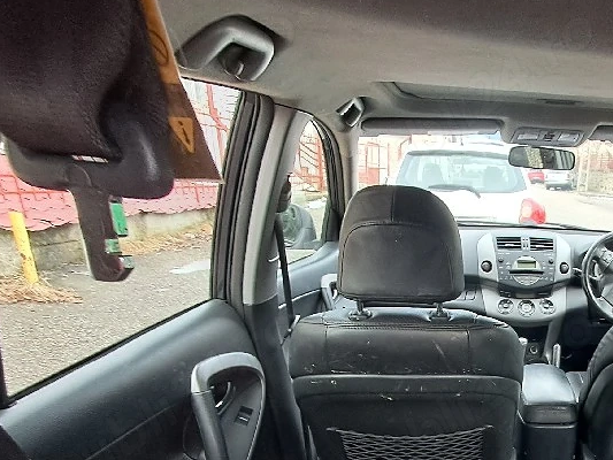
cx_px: 546
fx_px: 531
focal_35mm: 30
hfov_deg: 52.9
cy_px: 415
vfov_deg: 42.8
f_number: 2.2
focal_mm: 1.64
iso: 40
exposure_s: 1/40
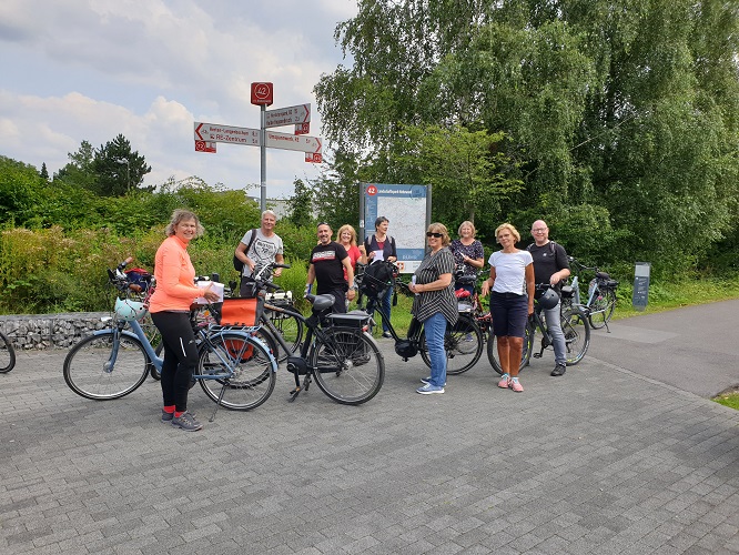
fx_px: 555
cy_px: 278
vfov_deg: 53.1
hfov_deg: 67.3
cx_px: 370
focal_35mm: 26
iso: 50
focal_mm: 4.3
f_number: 2.4
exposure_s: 1/965
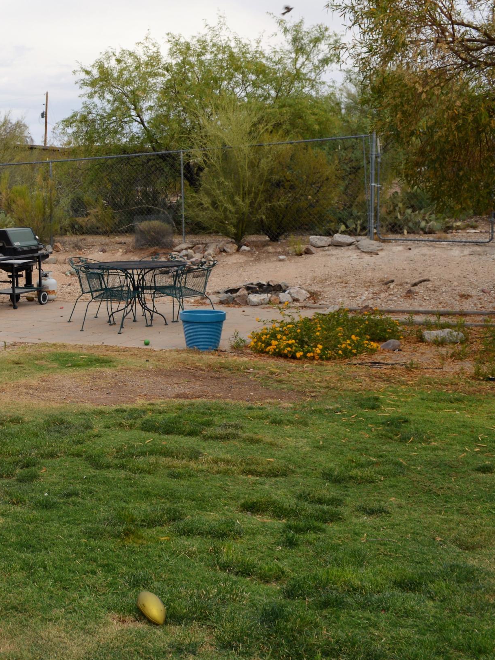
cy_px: 275
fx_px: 915
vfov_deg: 39.5
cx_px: -42
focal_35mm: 48
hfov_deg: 27.8
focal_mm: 18
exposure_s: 1/200
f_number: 5.6
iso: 100
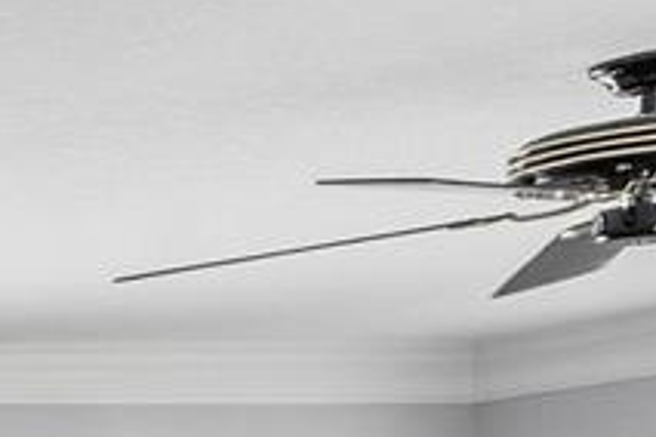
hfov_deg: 9.1
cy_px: 742
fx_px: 1913
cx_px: -1749
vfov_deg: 12.1
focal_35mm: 105
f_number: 9
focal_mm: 14
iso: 250
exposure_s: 2
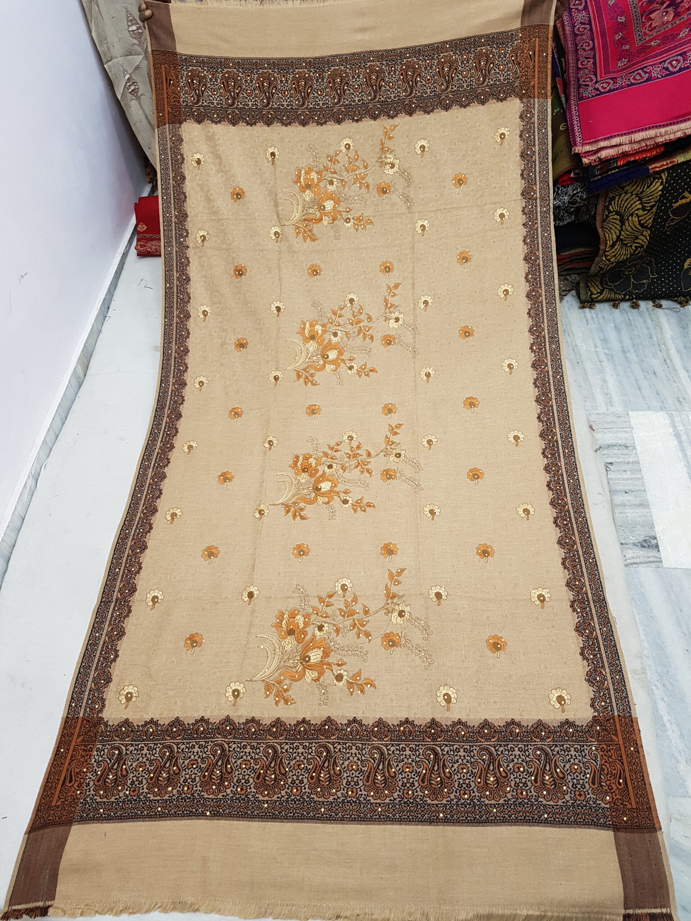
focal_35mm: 26
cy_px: 460
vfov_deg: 67.3
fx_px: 692
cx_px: 346
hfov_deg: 53.1
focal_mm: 4.2
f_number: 1.7
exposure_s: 1/33
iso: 160
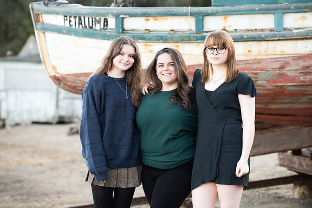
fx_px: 1135
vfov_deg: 10.5
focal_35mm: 131
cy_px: 104
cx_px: 155
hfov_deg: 15.6
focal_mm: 130
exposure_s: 1/250
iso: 640
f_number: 4
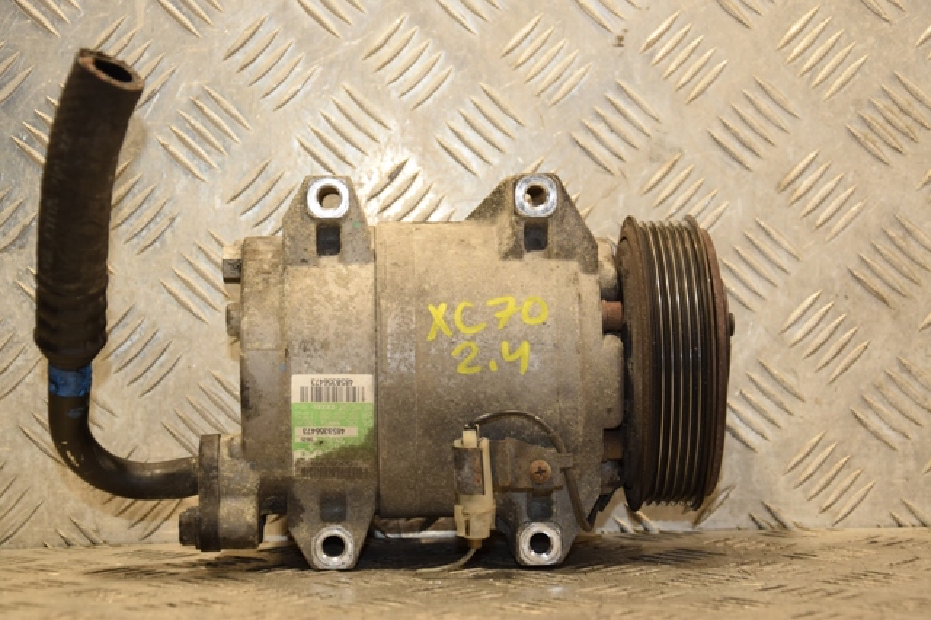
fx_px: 2016
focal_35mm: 78
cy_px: 310
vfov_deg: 17.5
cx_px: 466
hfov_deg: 26.0
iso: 800
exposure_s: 1/125
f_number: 5
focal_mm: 52
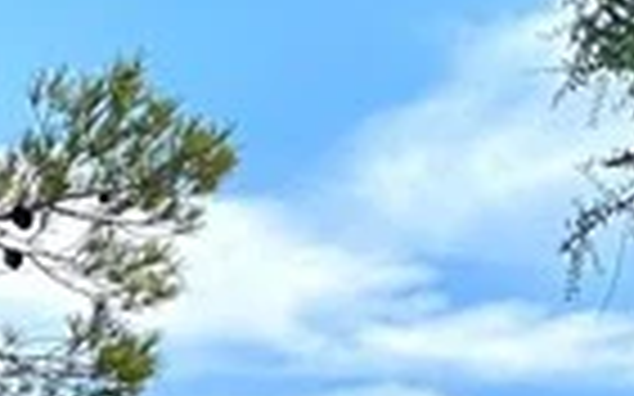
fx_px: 6926
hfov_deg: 5.2
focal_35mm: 401
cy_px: 1071
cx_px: 643
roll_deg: -2.7
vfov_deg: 3.2
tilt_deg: +2.2
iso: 25
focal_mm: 6
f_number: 2
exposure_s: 1/1996
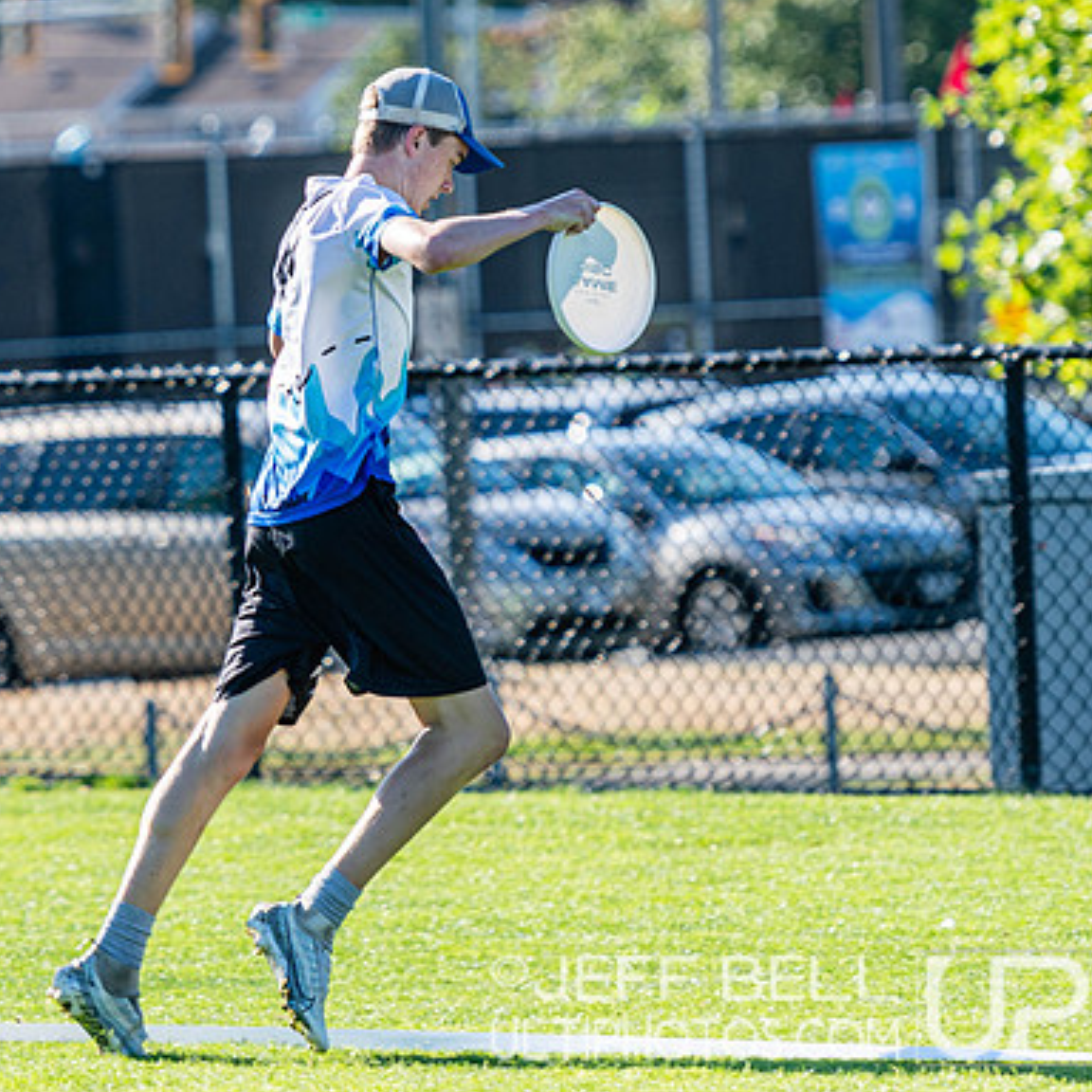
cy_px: 421
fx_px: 14455
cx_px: 221
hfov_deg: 4.3
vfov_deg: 4.3
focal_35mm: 405
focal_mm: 160
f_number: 3.2
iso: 100
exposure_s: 1/1000
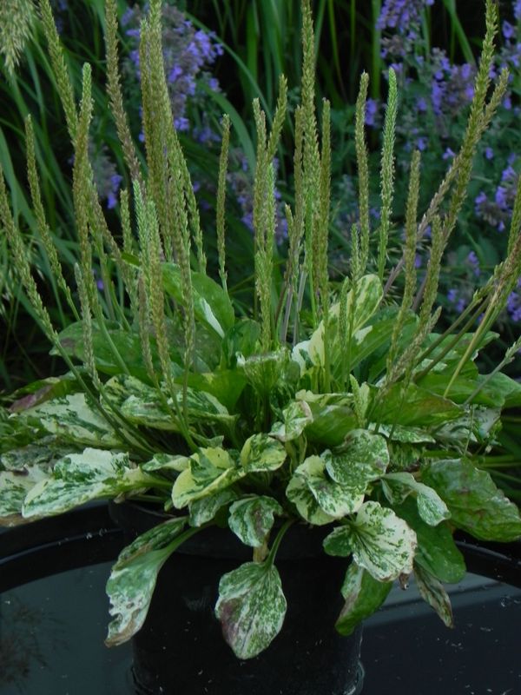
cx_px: 260
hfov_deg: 8.1
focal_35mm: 184
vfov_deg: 10.7
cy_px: 348
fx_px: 3692
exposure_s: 1/13
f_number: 5
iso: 160
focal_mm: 32.7
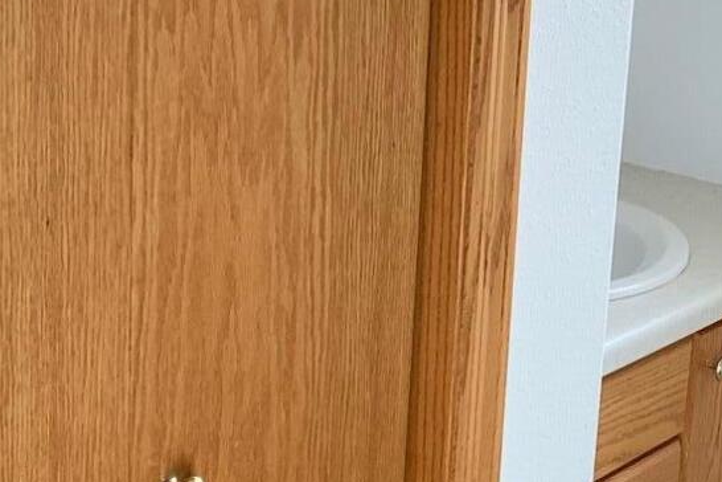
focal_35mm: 99
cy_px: 318
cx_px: 717
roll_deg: -8.0
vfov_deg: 13.8
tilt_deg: -21.1
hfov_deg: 20.0
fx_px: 1985
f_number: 1.8
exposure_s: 1/79
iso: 100
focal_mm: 4.25
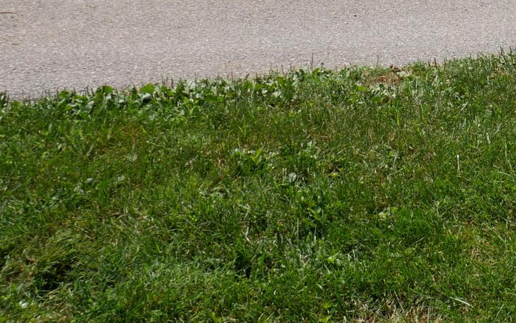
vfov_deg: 17.0
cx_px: 699
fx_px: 998
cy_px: -121
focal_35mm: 71
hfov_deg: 24.6
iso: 200
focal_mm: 12
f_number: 7.1
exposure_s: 1/500
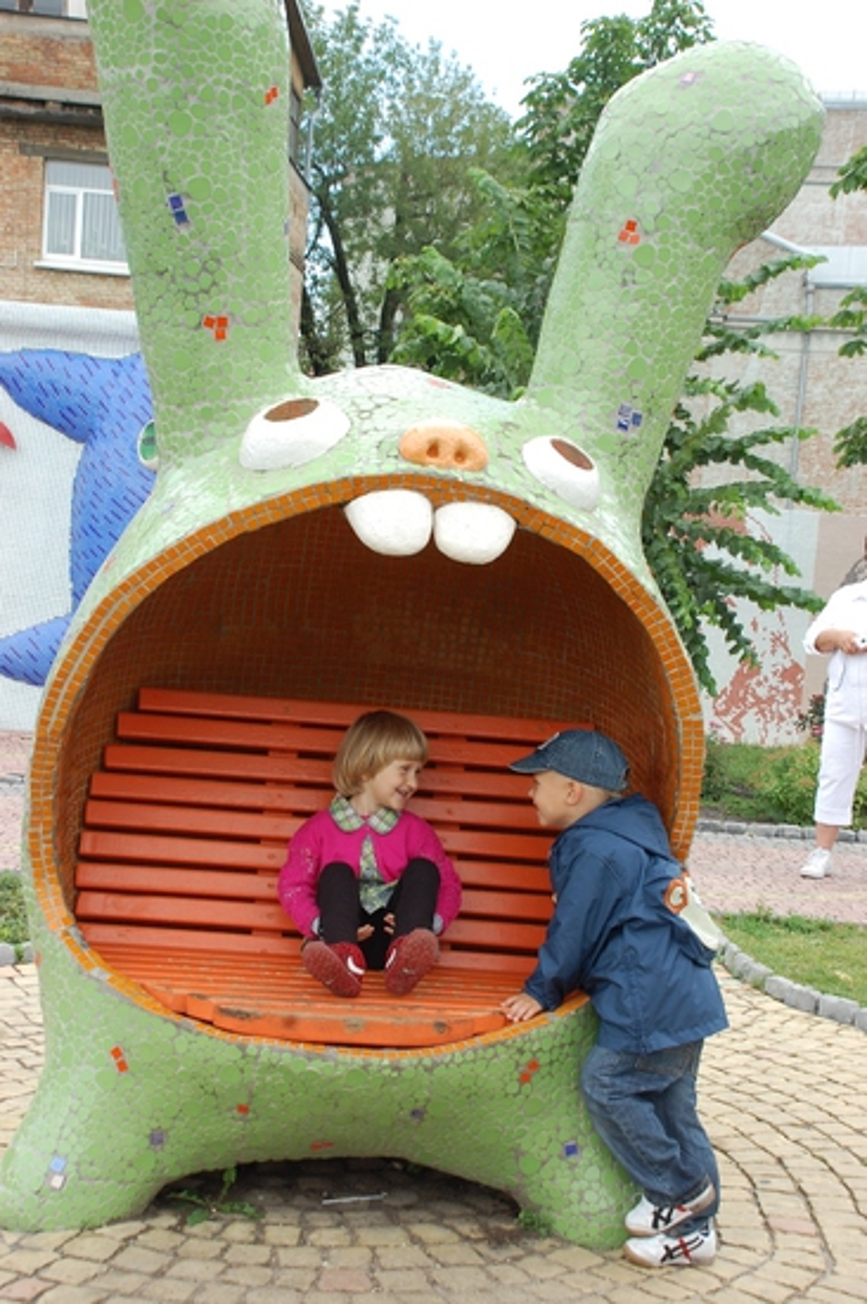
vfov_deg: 37.9
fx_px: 1899
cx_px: 434
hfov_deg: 25.7
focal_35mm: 52
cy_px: 652
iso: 400
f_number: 9
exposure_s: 1/160
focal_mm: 35
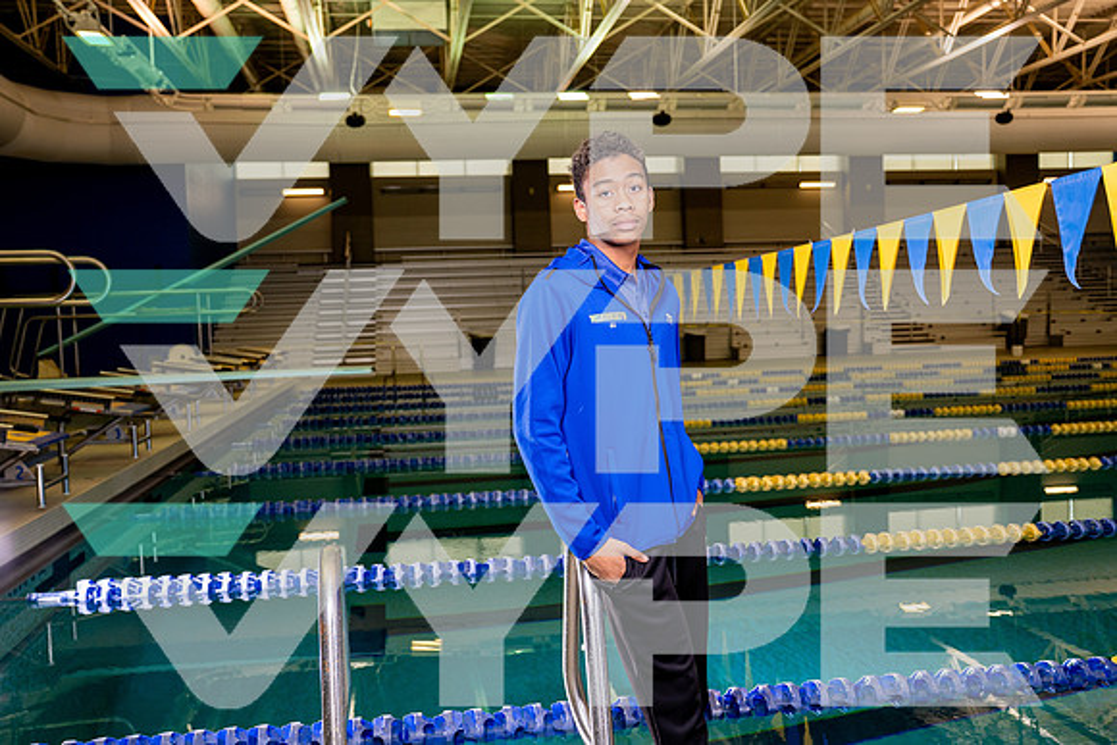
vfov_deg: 38.9
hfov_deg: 55.8
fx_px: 1055
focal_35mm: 34
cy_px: 372
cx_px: 558
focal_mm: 34
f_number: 4
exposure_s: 1/200
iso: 400
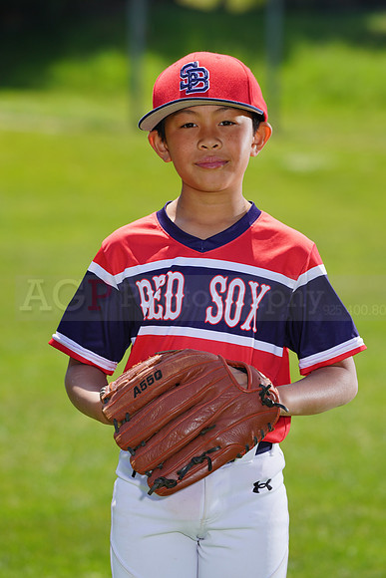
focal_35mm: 229
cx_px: 193
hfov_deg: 6.0
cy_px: 289
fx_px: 3681
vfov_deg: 9.0
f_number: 7.1
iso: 100
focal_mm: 229
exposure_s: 1/250
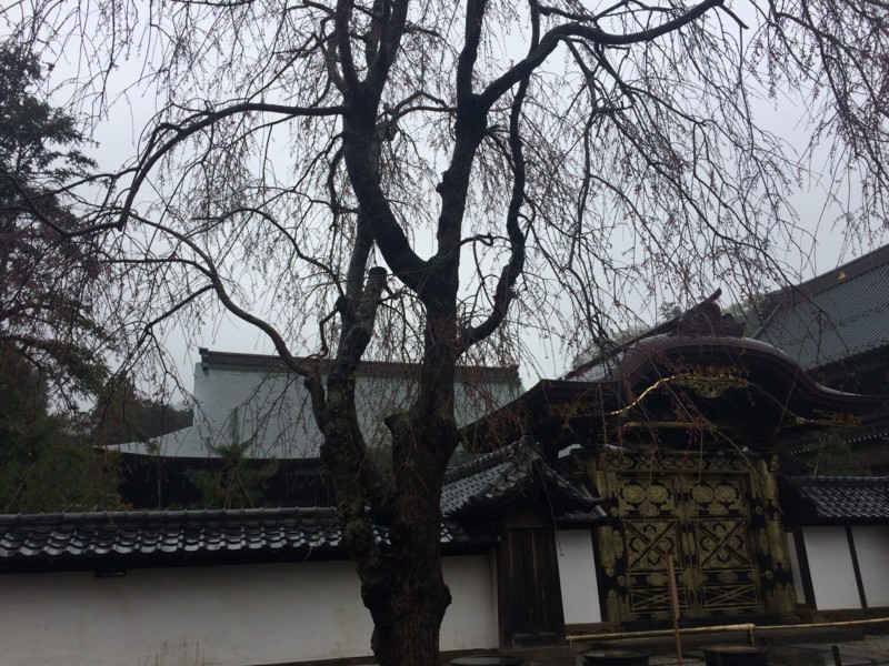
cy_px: 333
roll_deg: +3.0
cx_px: 444
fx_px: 745
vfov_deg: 48.2
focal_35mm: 29
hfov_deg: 61.7
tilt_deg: +15.8
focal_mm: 4.15
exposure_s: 1/805
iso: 32
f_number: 2.2
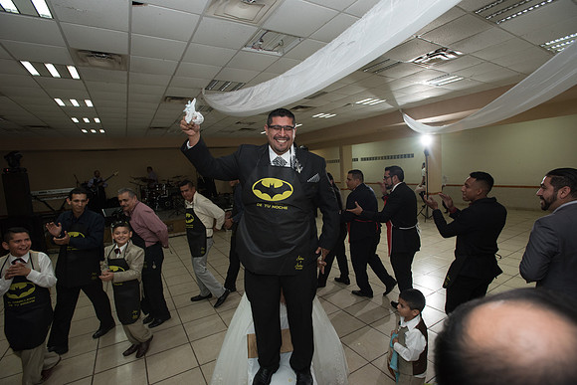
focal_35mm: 17
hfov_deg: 93.3
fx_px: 273
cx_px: 288
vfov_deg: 70.5
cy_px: 192
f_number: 4
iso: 1600
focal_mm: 17
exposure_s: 1/100
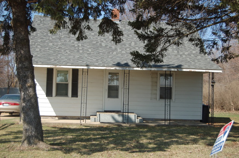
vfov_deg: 23.7
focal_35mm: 57
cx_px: 120
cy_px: 79
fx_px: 378
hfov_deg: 35.1
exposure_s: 1/640
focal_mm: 38
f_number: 5
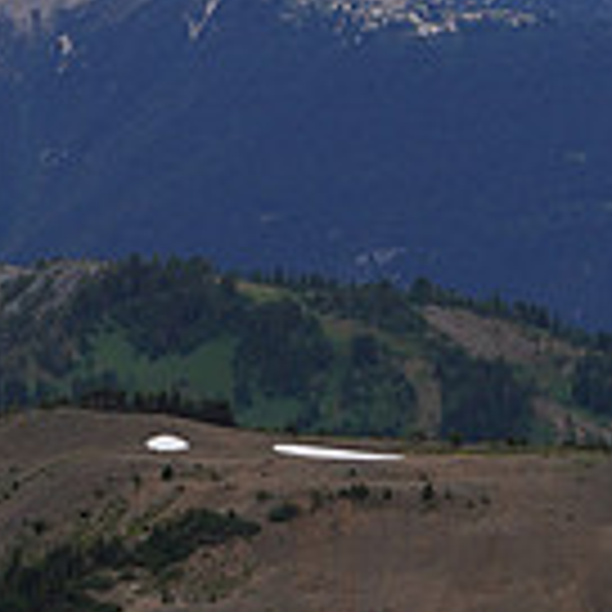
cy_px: -250
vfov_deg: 4.3
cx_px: -90
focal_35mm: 406
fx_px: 8121
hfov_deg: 4.3
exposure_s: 1/800
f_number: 5.6
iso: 125
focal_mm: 112
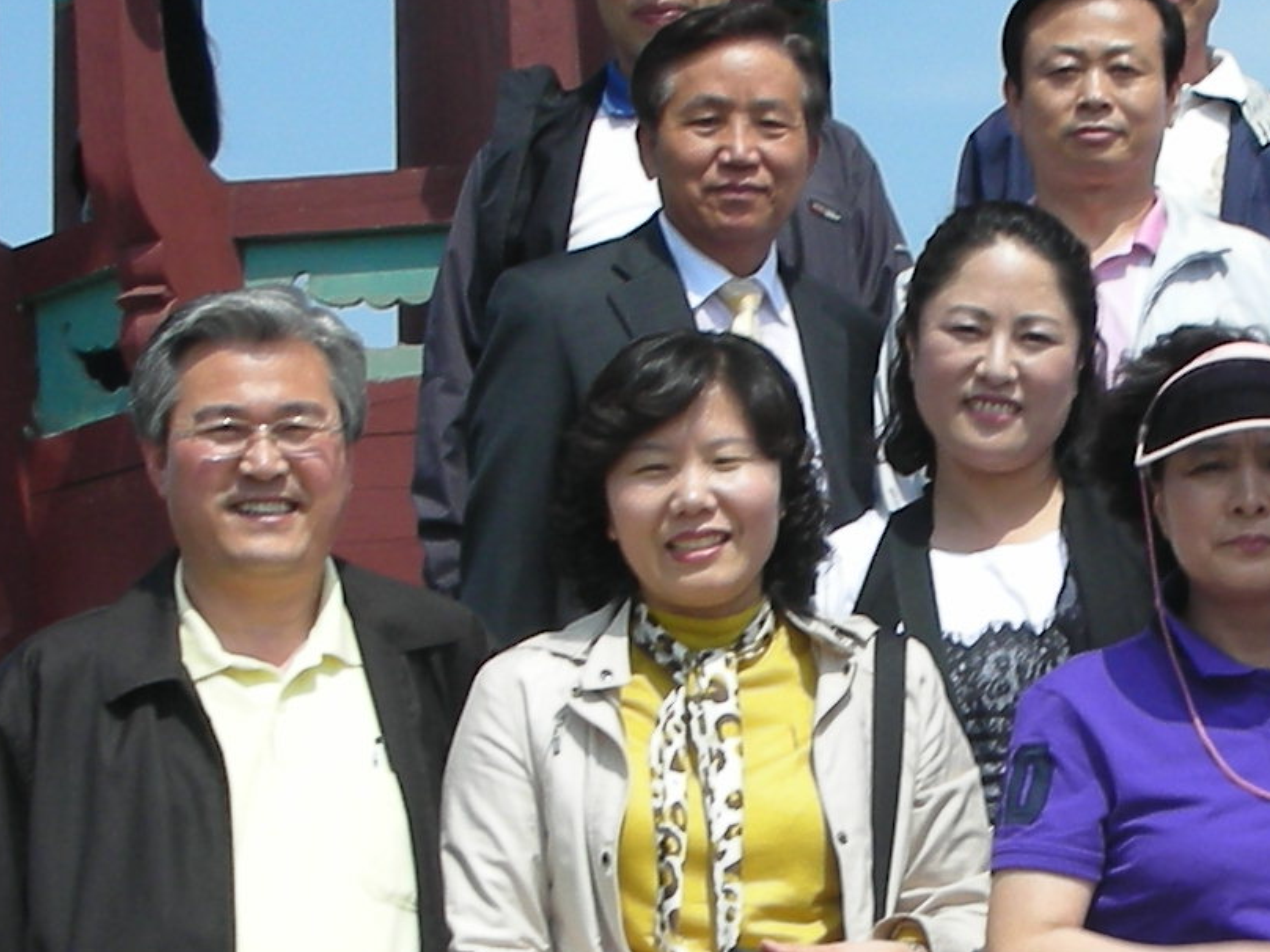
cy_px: 685
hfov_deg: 16.1
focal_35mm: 122
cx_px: 915
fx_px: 4476
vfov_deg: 12.1
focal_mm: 5.8
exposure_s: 1/98.6
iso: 50
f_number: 8.5
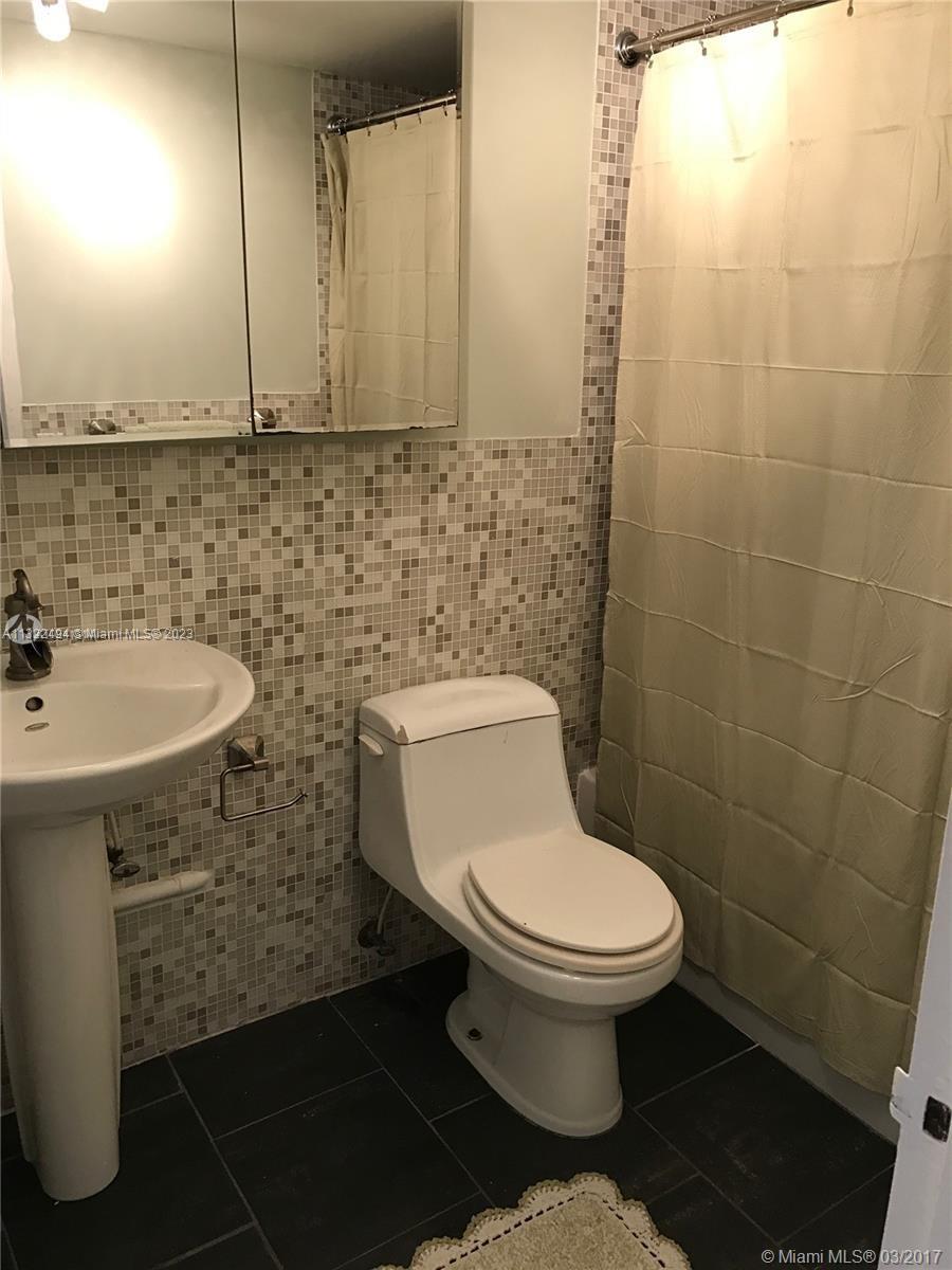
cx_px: 476
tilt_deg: -16.1
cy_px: 635
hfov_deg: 49.7
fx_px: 1027
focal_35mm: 28
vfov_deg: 63.4
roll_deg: -1.9
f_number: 1.8
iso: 40
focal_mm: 3.99
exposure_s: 1/24
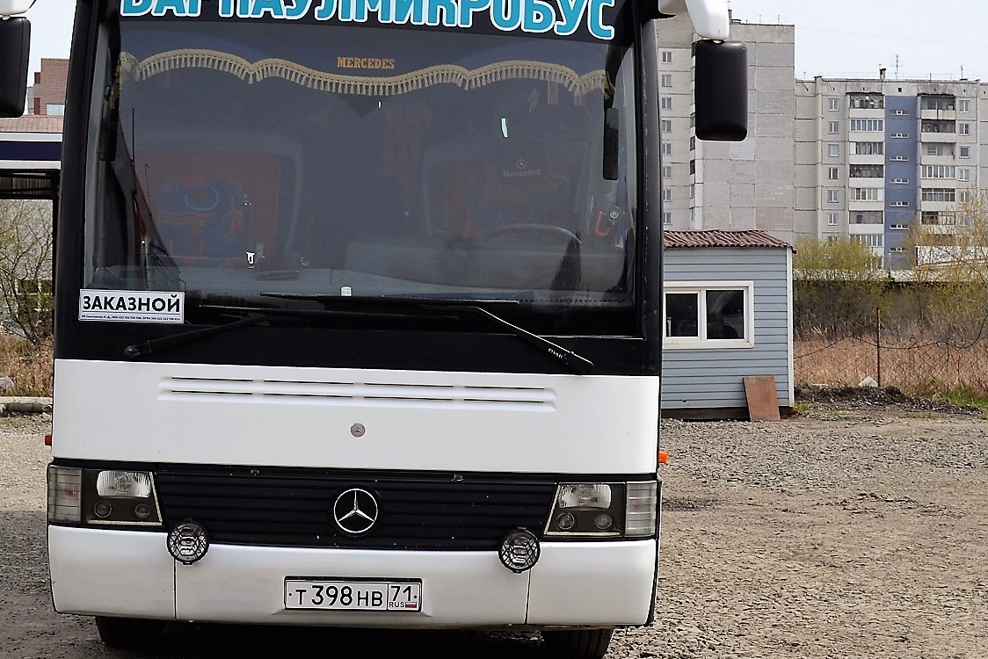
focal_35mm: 52
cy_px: 261
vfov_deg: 26.0
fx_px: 1427
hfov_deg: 38.0
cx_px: 389
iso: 100
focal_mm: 26
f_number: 8
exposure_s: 1/250
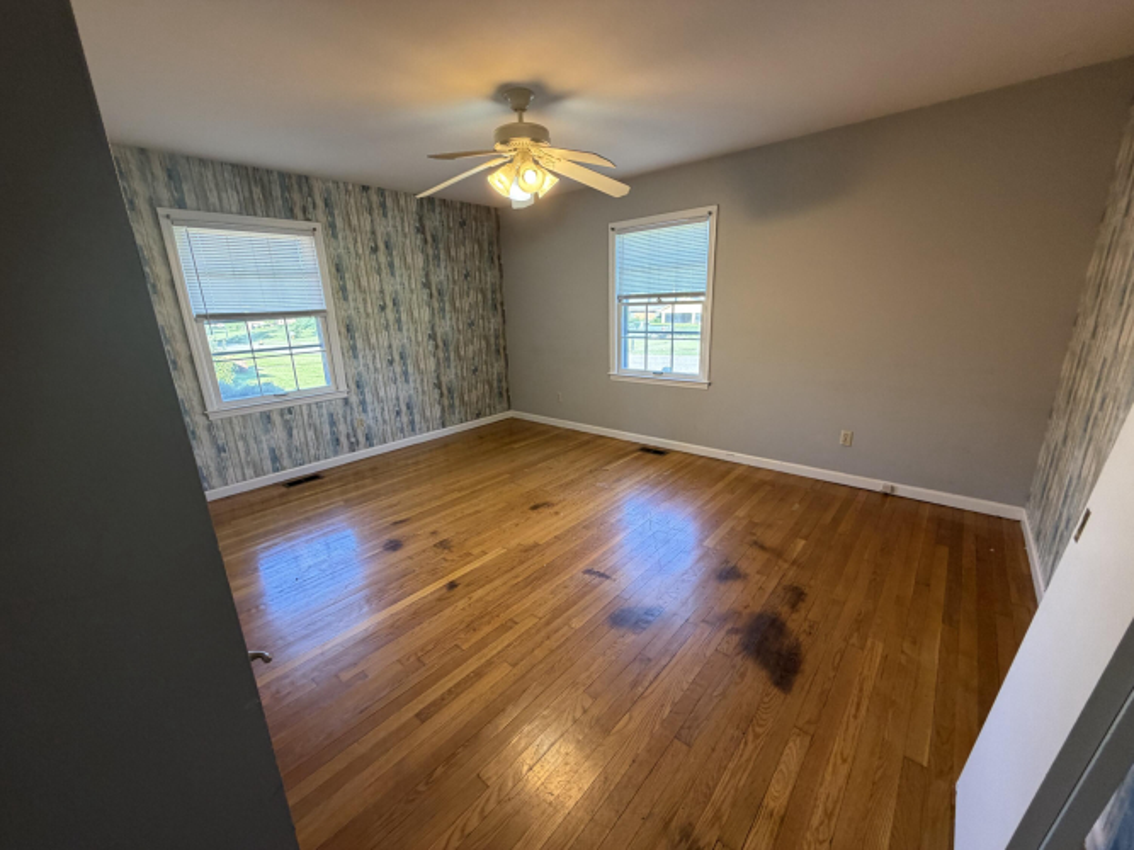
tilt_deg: -15.3
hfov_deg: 102.1
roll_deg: +2.5
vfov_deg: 85.7
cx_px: 567
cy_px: 425
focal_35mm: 14
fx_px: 459
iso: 250
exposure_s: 1/60
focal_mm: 2.22
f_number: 2.2
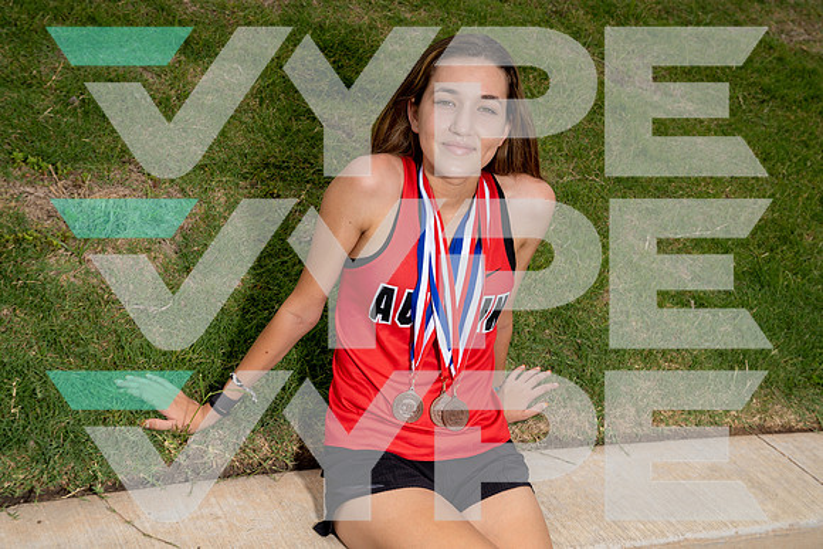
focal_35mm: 50
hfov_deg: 39.6
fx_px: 1143
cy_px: 274
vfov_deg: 27.0
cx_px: 412
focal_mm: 50
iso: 100
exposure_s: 1/250
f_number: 7.1
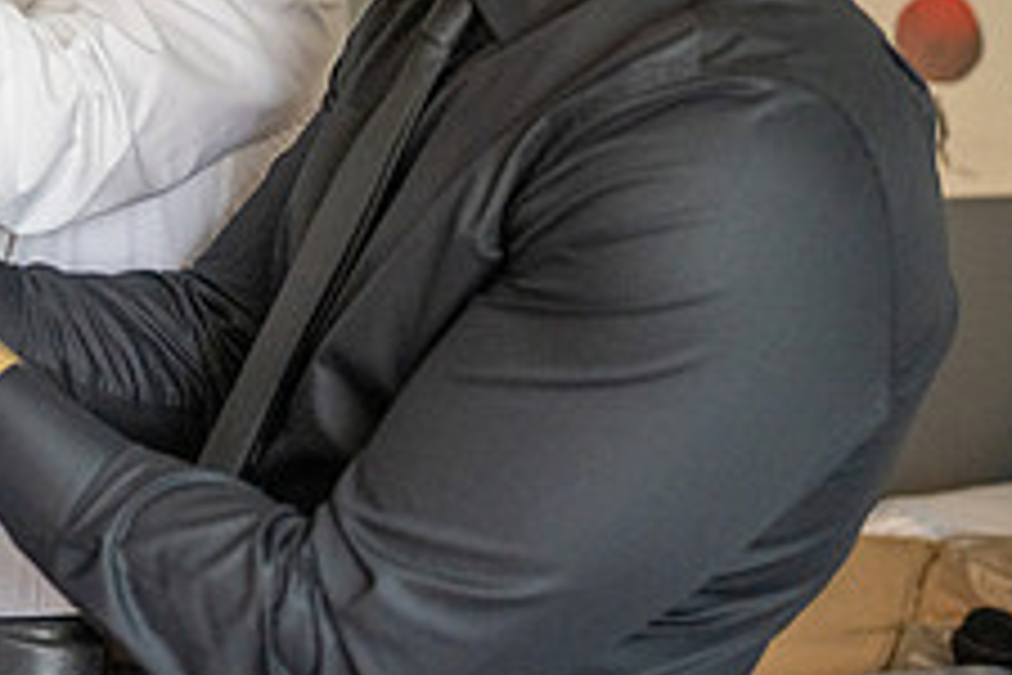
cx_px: -27
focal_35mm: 93
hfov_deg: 21.1
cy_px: -119
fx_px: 2614
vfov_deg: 14.3
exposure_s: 1/200
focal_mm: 36
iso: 1250
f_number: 3.2
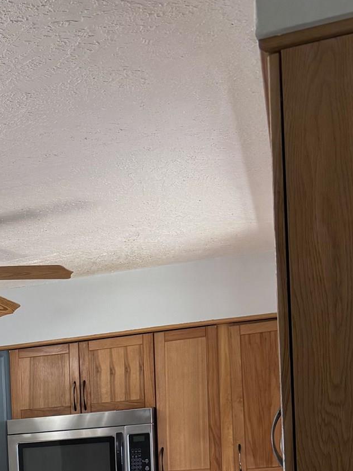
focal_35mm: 66
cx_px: -83
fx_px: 898
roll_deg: +2.9
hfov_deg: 20.6
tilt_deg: -3.3
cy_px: 537
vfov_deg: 26.7
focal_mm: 6.76
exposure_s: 1/224
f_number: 1.78
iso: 160
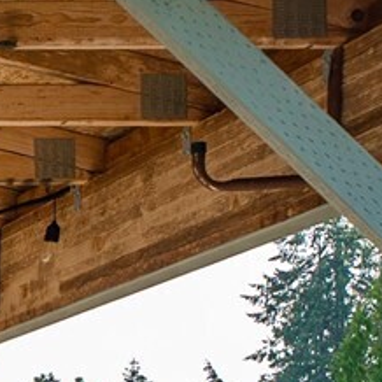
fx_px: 1985
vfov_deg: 10.3
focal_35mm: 159
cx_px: -726
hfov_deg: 9.1
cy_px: 697
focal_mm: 24
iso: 80
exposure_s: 1/80
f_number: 7.1
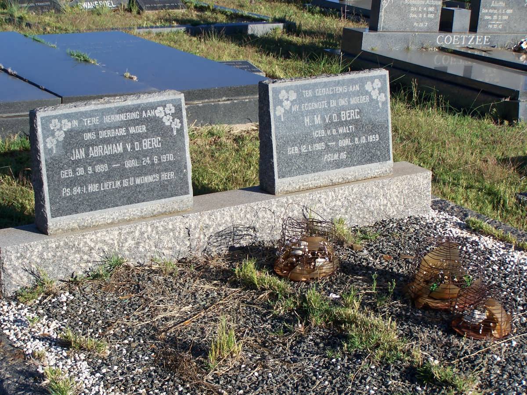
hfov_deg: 28.2
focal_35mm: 69
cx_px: 264
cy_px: 198
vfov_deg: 21.3
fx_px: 1050
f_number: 3.2
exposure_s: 1/1000
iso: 80
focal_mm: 11.5
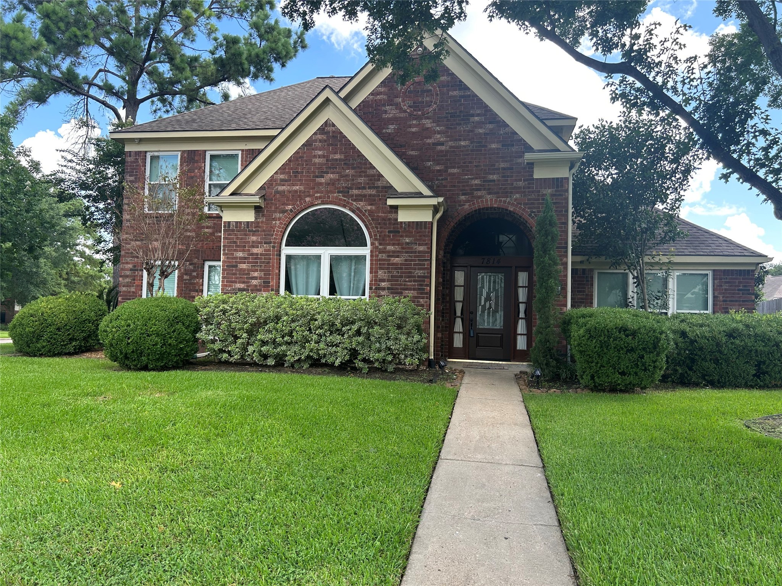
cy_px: 293
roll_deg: -0.5
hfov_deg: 67.3
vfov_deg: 53.1
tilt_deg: +4.0
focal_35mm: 26
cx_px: 391
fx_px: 587
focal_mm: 5.7
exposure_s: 1/484
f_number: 1.5
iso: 50
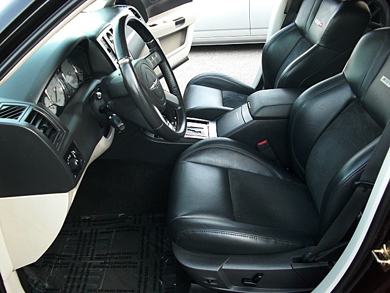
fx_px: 406
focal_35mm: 36
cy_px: 146
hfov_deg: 51.4
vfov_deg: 39.7
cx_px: 195
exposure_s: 1/80
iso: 200
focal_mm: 6.3
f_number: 2.8
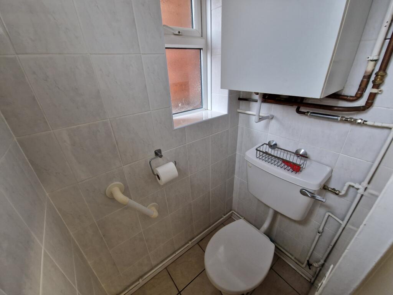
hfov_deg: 106.2
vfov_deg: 89.9
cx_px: 196
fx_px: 148
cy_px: 148
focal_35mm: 13
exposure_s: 1/50
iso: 200
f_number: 2.2
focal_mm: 2.2
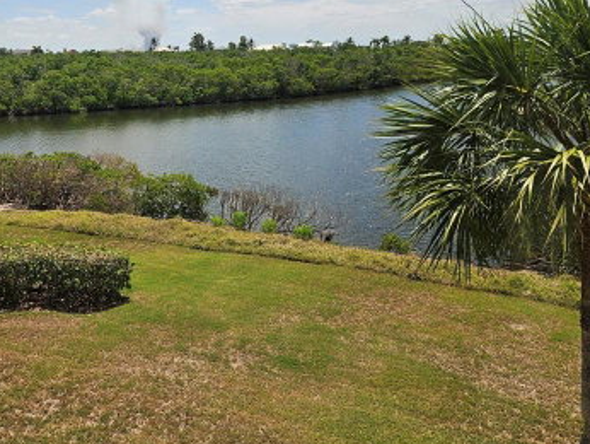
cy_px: 150
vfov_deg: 41.3
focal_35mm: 34
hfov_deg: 52.6
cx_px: 184
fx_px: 580
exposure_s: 1/1433
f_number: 1.8
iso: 25
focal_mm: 5.4
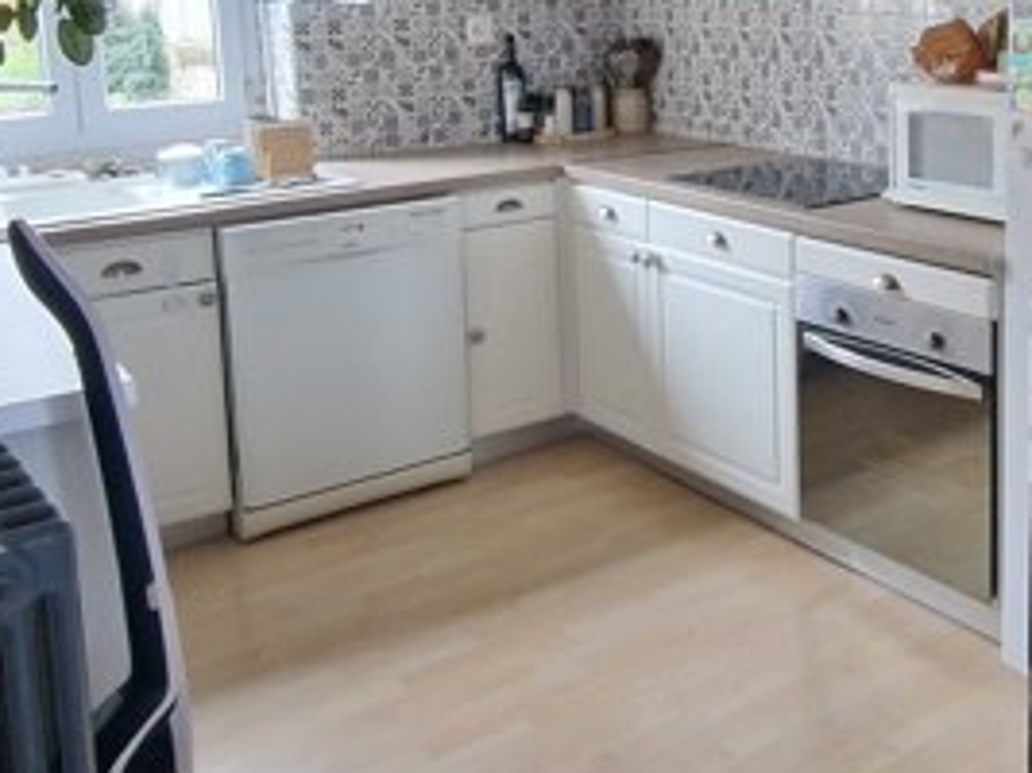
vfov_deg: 35.0
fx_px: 1162
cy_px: 100
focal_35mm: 39
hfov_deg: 45.2
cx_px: 843
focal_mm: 2.2
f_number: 2.2
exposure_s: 1/25
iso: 1000
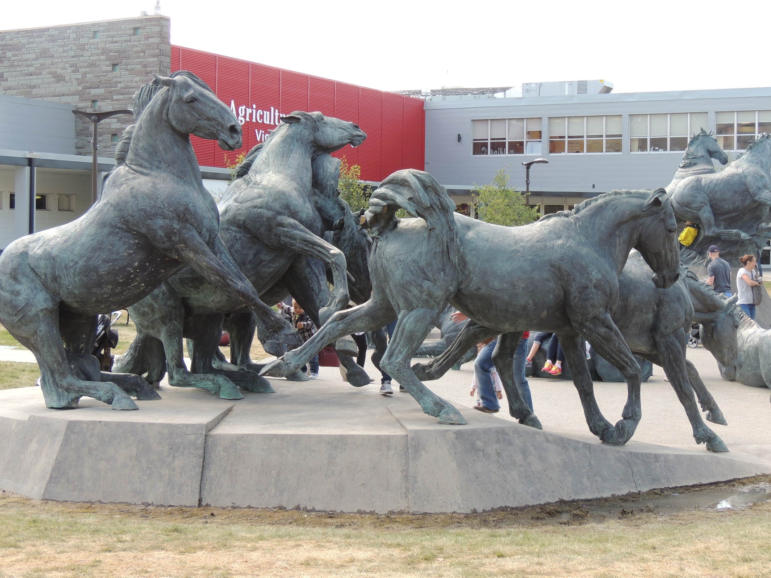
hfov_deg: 34.9
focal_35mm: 55
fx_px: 1225
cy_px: 241
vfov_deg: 26.5
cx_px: 430
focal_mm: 8.3
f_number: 3.5
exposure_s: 1/125
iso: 100
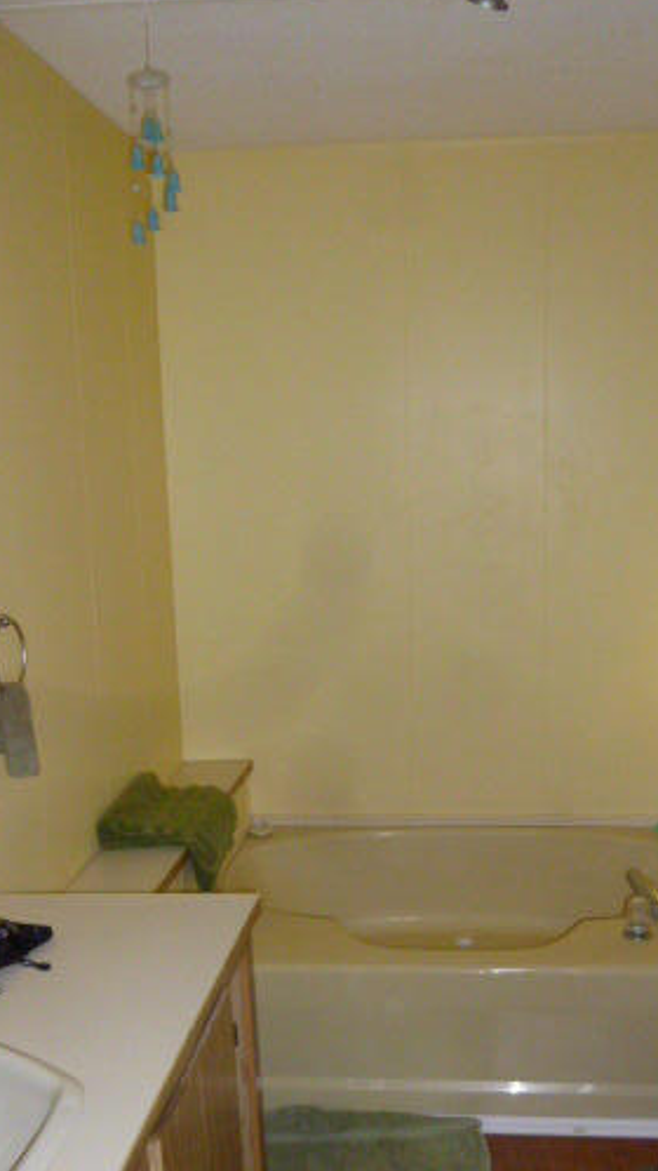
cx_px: 404
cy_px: 682
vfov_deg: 56.3
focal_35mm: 35
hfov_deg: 33.6
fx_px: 1086
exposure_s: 1/250
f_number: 3.1
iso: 400
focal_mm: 4.5
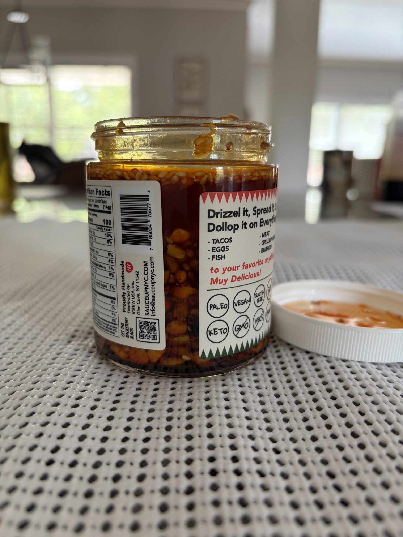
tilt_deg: -12.2
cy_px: 268
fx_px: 404
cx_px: 202
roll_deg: -1.2
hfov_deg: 53.1
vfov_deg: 67.3
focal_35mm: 26
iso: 125
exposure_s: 1/67
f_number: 1.6
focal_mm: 5.96
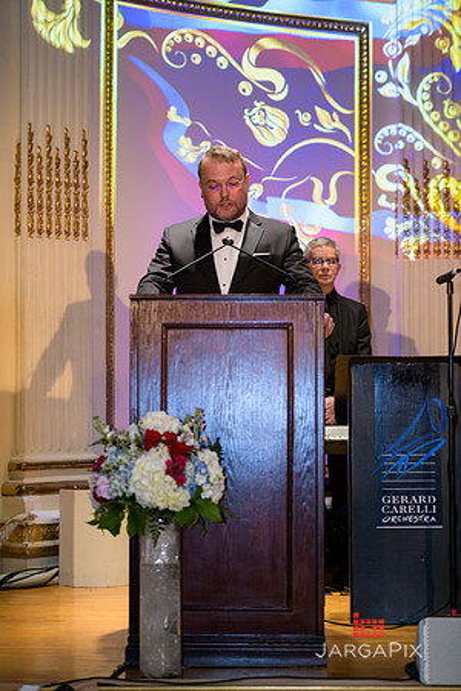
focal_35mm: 90
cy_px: 346
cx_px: 230
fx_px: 1729
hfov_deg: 15.2
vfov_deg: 22.6
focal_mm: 90
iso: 1250
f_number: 3.2
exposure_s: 1/125
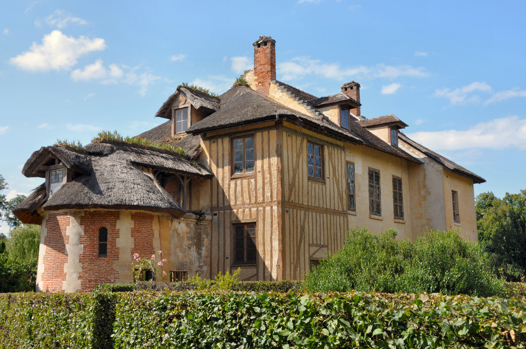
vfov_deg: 28.0
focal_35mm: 48
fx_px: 700
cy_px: 174
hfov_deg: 41.2
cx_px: 263
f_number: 11
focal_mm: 32
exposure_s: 1/125
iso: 200
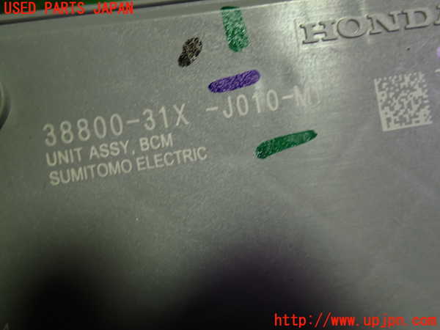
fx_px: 597
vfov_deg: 30.9
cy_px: 165
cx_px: 220
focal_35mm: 47
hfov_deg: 40.4
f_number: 3.1
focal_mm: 8.4
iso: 250
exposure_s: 1/50
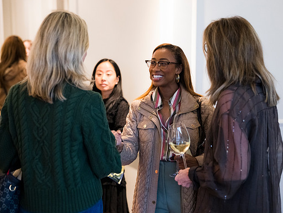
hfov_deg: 24.4
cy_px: 106
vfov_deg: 18.4
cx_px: 160
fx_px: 654
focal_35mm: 80
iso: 7200
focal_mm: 73
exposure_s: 1/125
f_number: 3.2
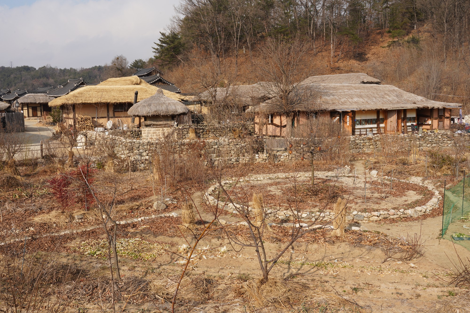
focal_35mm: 36
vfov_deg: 36.9
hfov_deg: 53.1
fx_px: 470
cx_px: 235
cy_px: 156
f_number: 20
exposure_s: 1/100
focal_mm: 36
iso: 200
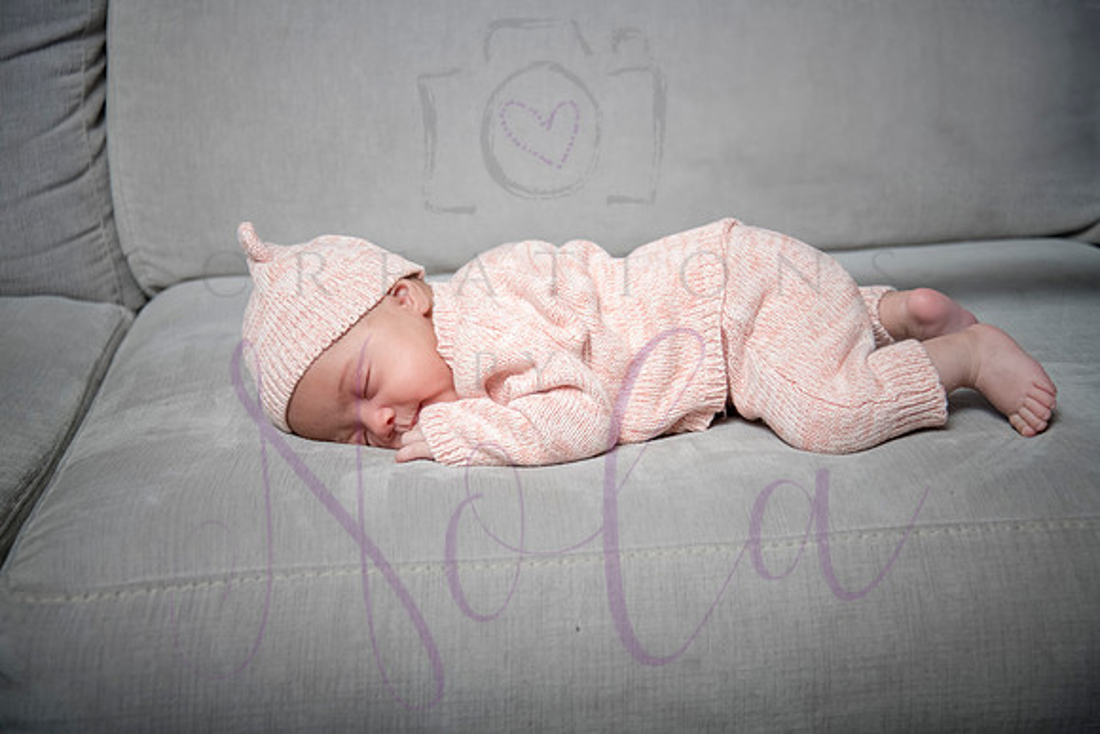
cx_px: 550
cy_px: 367
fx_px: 1895
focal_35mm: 62
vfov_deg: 21.9
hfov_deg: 32.4
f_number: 4.5
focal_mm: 62
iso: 800
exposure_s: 1/200
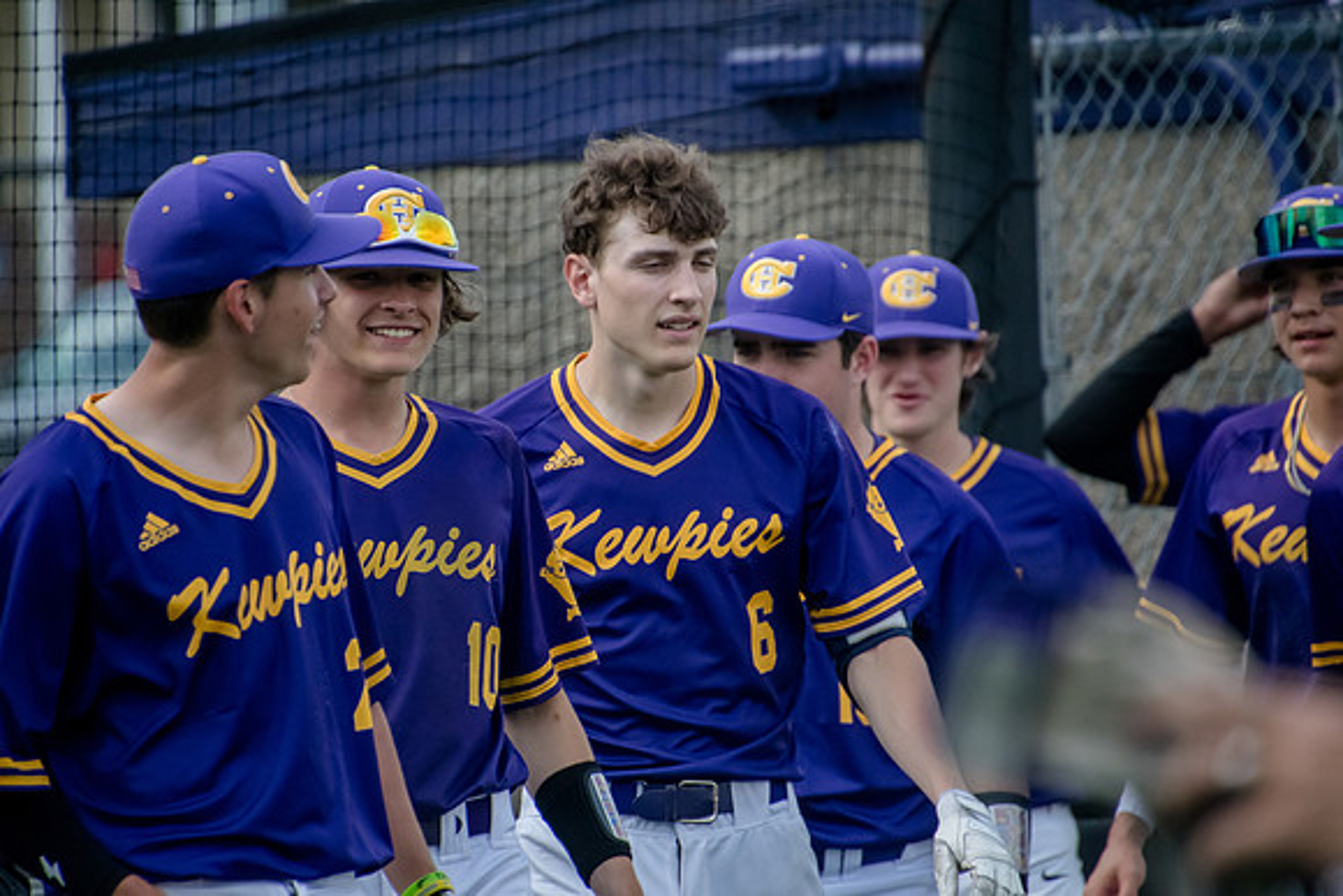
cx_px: 672
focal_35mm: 600
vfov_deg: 2.3
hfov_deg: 3.4
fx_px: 22388
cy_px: 448
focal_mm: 400
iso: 1600
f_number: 6.3
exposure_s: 1/2500
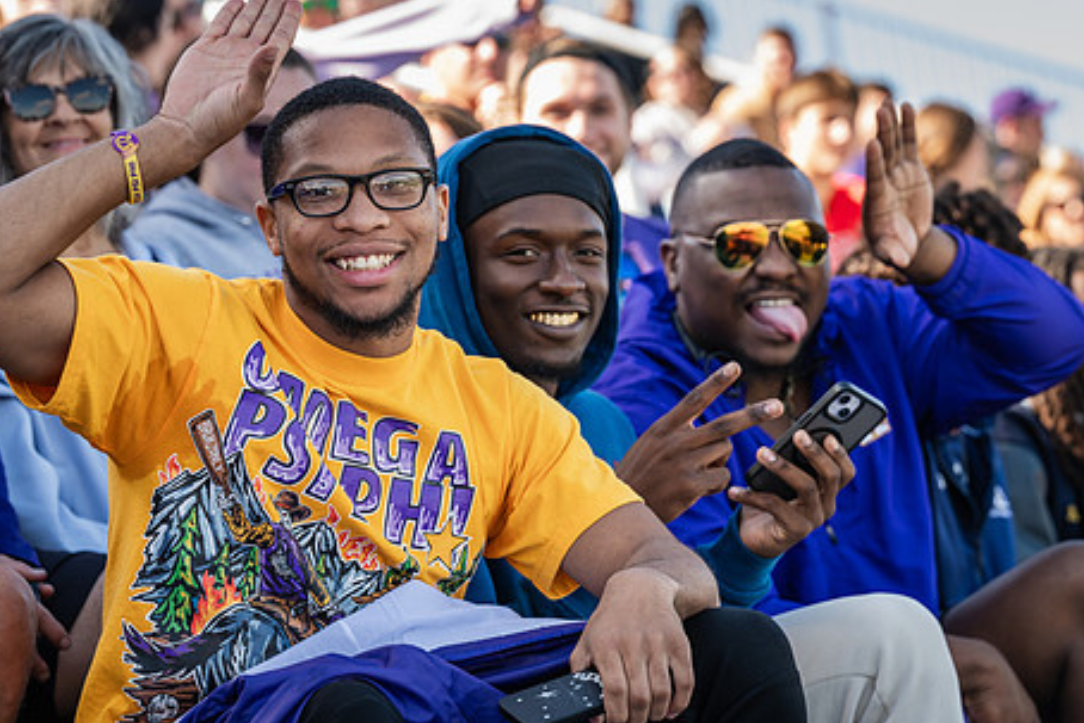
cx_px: 523
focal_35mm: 147
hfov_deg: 14.0
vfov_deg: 9.3
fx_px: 4427
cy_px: 290
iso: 200
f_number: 4.5
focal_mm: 115
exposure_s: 1/250
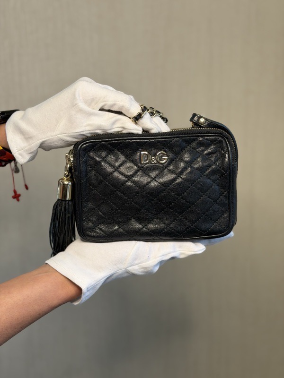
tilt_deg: -12.4
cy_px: 189
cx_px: 142
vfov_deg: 39.7
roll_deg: +0.7
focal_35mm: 48
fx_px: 525
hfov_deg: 30.3
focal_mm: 6.76
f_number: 1.78
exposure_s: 1/60
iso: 100
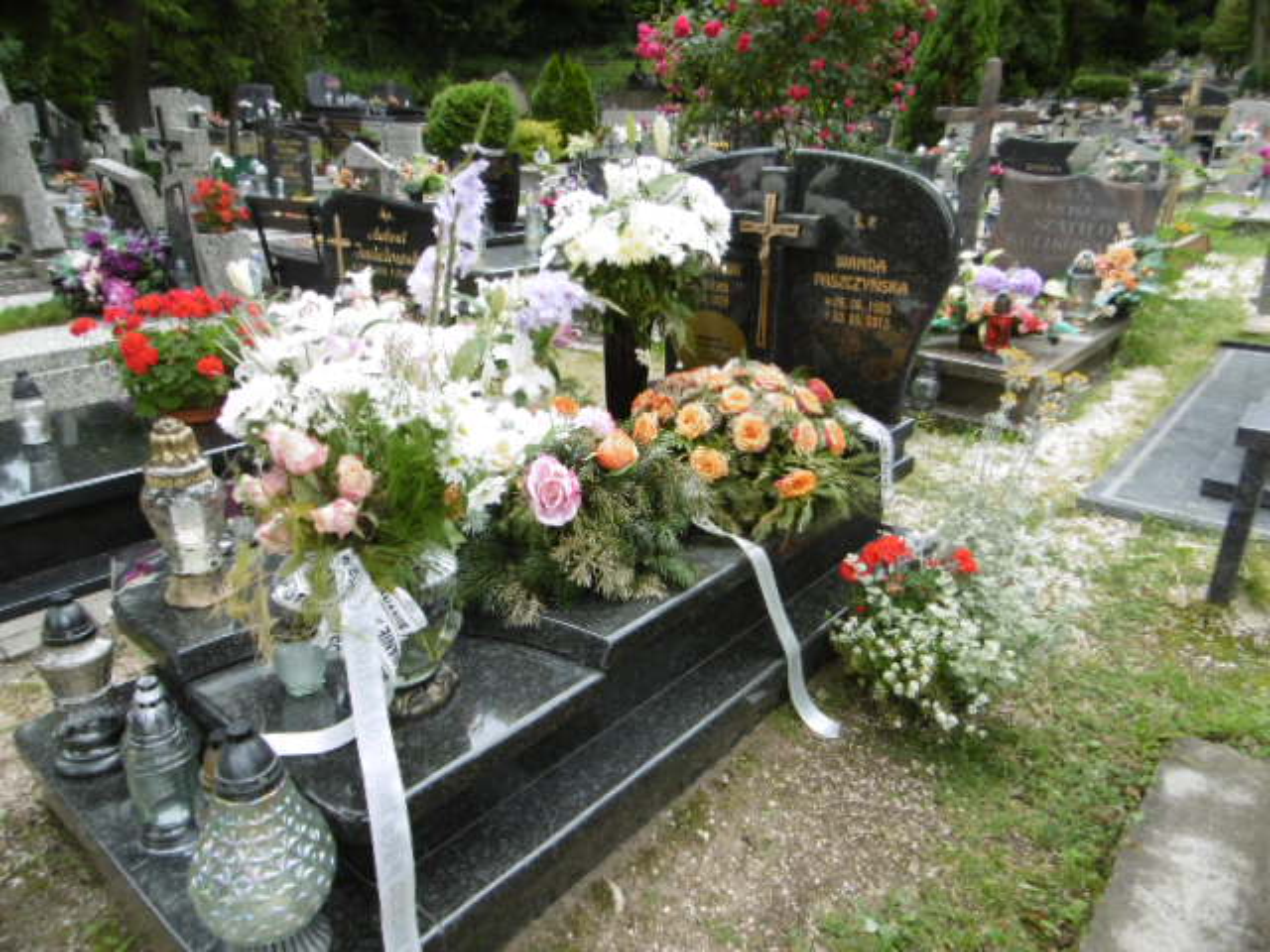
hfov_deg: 71.6
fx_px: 881
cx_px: 635
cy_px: 476
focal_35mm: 24
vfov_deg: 56.8
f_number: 3.1
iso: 100
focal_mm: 4.3
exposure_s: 1/200
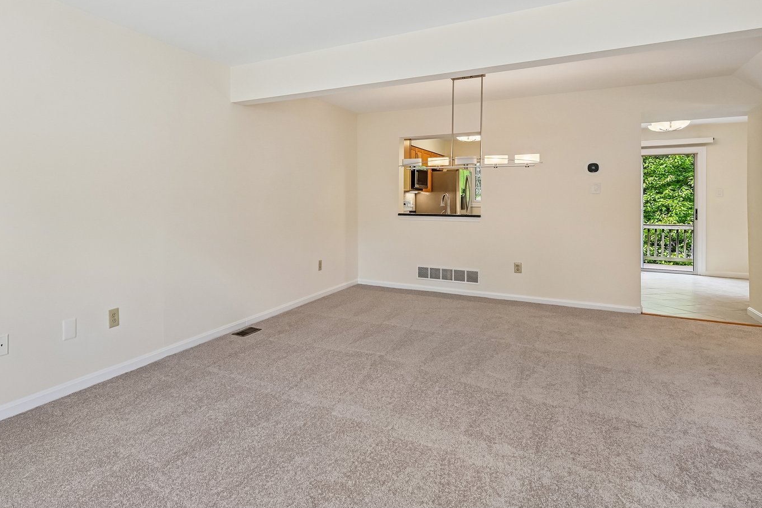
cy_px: 191
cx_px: 282
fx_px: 444
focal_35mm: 21
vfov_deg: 58.8
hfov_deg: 79.6
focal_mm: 14
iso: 140
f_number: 8
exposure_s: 1/15
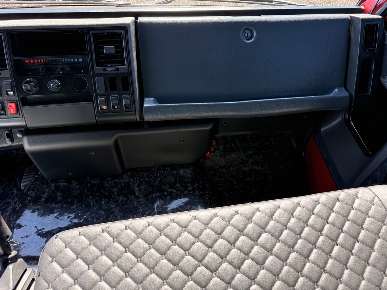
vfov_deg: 53.0
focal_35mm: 26
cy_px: 134
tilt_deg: -51.0
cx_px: 200
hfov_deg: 67.3
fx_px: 291
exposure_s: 1/252
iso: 100
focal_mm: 6.76
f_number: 1.78
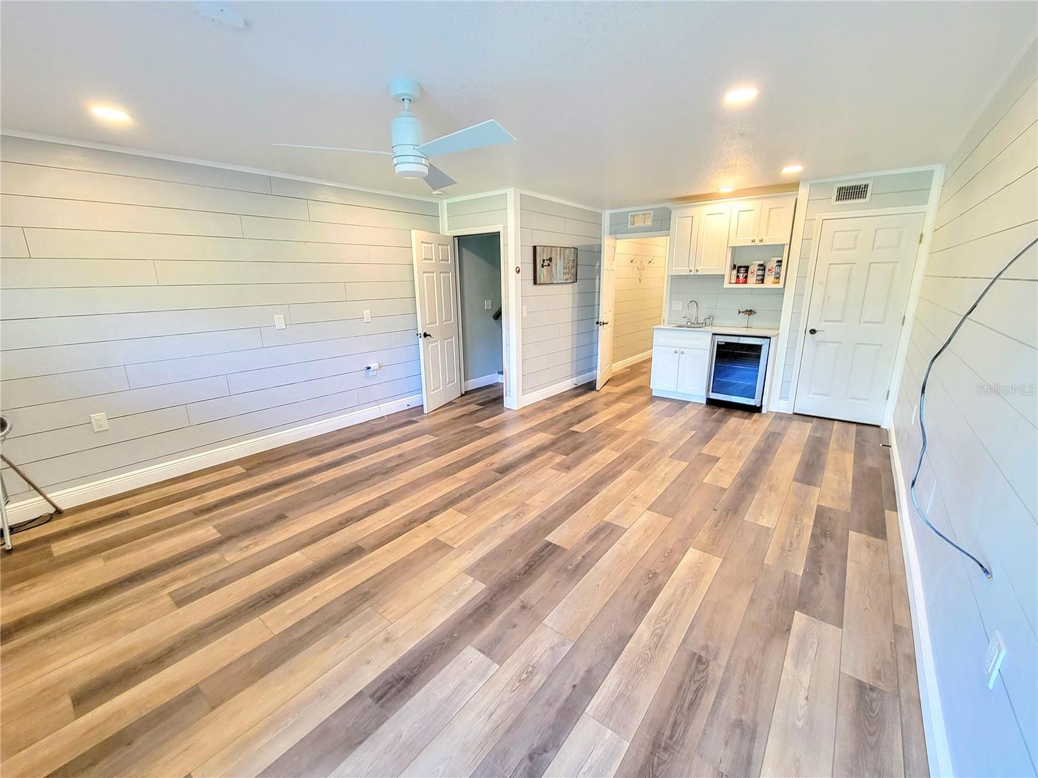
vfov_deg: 89.9
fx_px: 390
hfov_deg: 106.2
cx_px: 519
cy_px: 389
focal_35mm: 13
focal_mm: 2.2
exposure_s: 1/60
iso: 200
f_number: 2.2
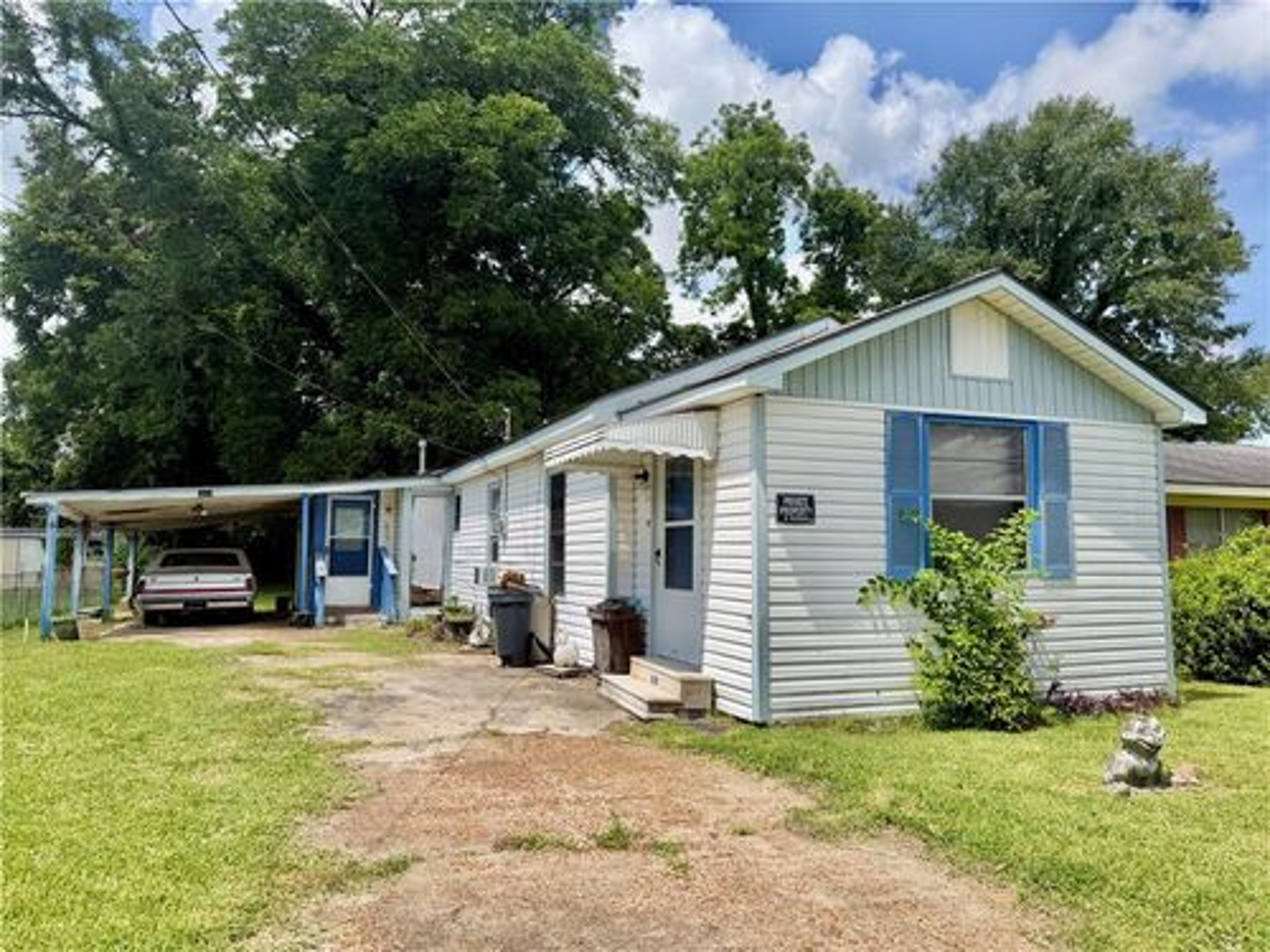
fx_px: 881
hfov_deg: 71.6
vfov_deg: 56.8
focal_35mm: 24
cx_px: 635
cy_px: 476
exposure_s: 1/4673
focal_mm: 6.76
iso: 80
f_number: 1.78
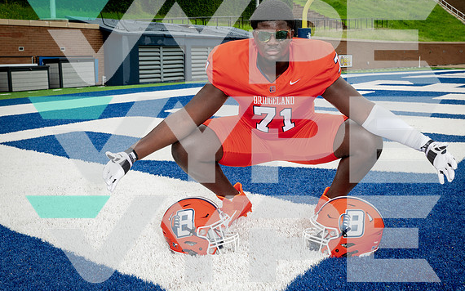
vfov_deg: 25.3
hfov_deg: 39.6
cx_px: 236
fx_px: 646
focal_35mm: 51
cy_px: 140
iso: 200
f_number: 7.1
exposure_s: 1/250
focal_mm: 46
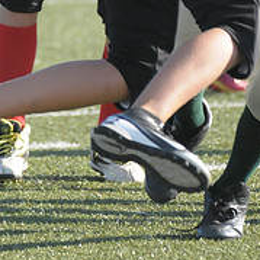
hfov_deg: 1.6
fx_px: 9466
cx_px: 163
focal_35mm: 1114
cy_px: -113
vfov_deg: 1.6
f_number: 4
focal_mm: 270
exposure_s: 1/4000
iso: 1600
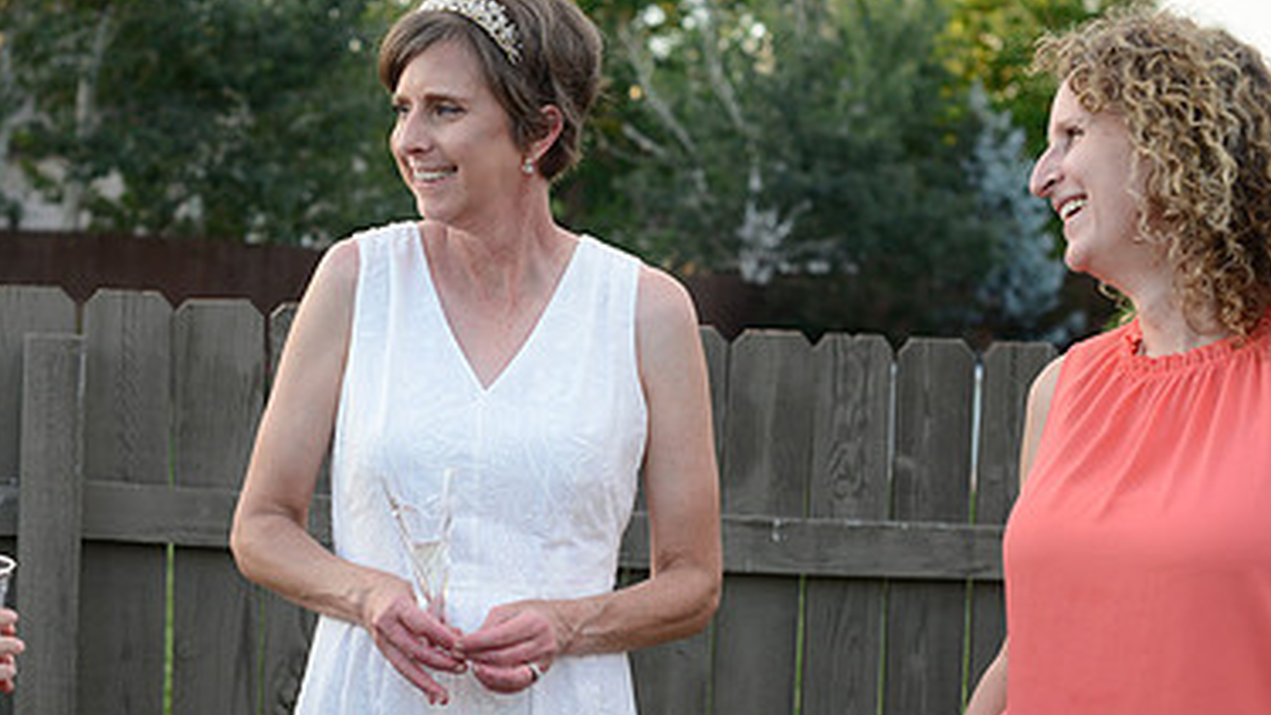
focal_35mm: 81
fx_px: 2730
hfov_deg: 26.1
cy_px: 496
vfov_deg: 14.9
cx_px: 475
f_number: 4
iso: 400
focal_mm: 50
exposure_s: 1/200
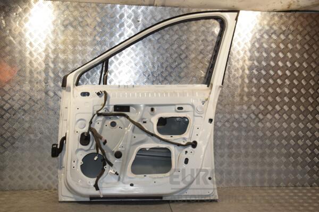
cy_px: 106
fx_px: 346
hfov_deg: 49.6
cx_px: 160
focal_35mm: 39
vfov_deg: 34.2
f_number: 10
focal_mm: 26
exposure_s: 1/200
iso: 800
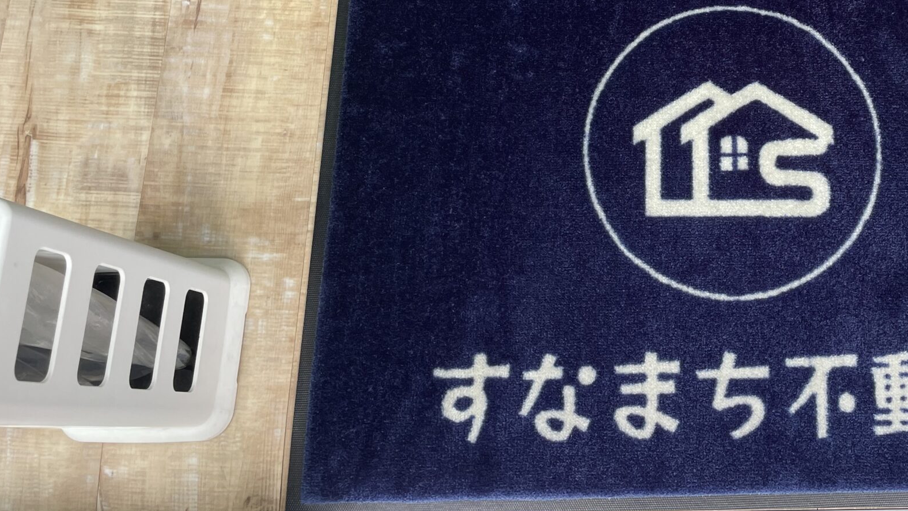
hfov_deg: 43.1
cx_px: 689
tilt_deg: -70.4
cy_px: 17
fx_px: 1108
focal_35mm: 46
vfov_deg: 24.9
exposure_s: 1/217
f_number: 1.6
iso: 32
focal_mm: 4.2
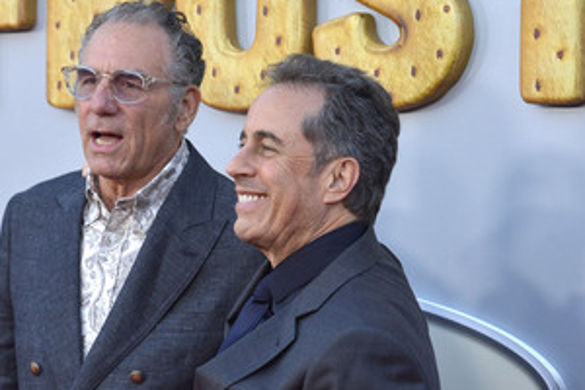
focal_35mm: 180
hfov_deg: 11.4
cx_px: 216
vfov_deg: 7.6
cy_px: 263
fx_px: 2925
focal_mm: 120
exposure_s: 1/250
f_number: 7.1
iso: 400
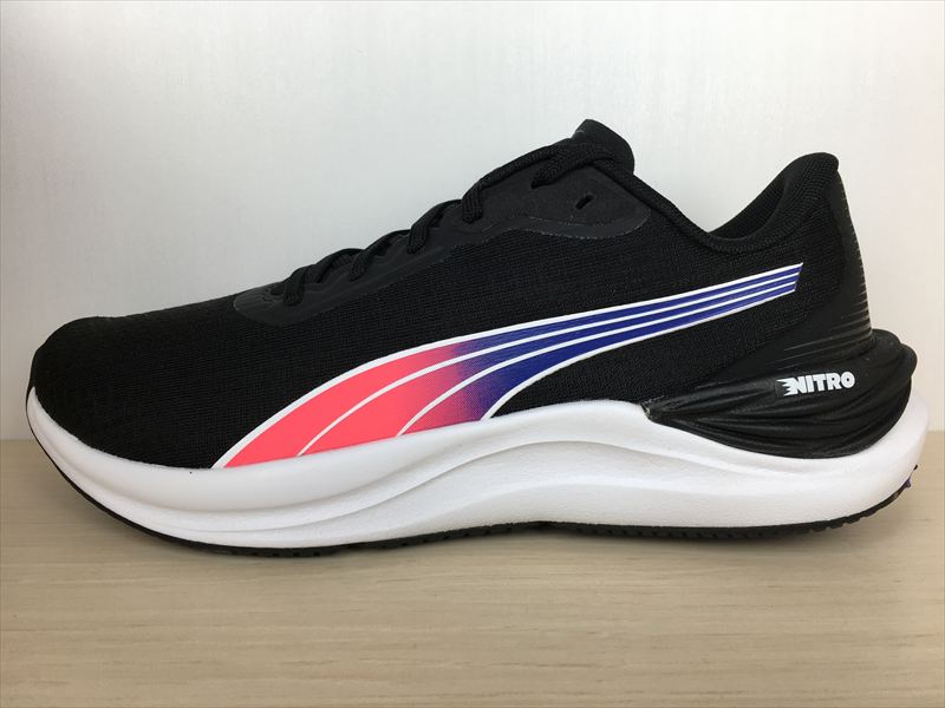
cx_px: 472
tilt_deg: -10.7
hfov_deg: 61.7
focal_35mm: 29
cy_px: 354
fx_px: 792
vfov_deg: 48.2
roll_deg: +0.9
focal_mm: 4.15
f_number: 2.2
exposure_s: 1/120
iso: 25
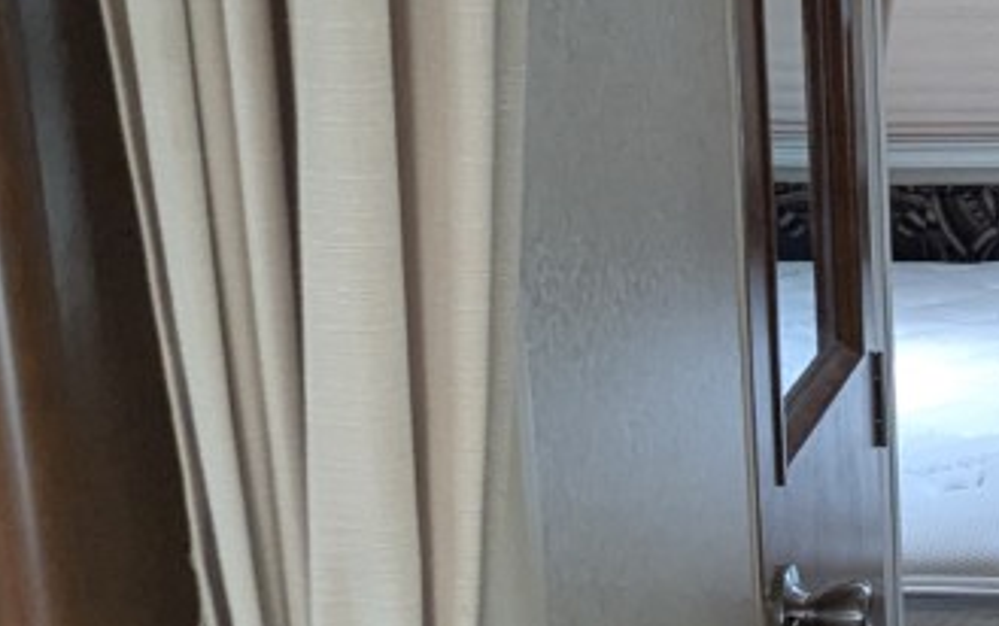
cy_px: 346
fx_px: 1961
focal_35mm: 72
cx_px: 1192
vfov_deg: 18.1
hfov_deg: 25.7
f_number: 2.2
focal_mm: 2.35
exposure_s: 1/61.1
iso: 374
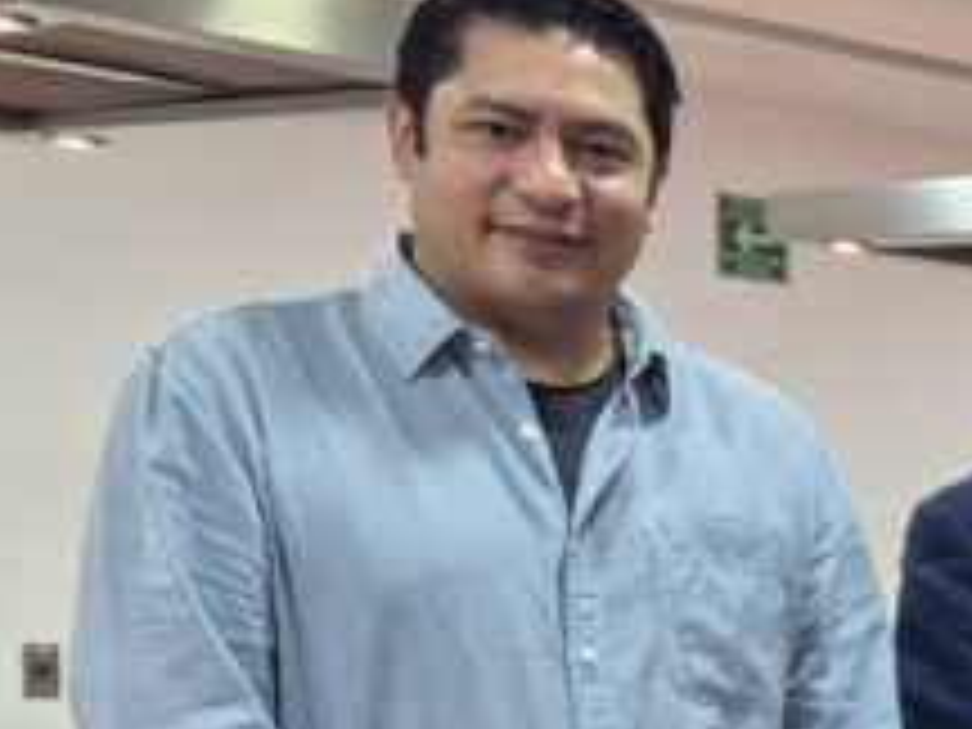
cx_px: 2002
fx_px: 3061
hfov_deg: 14.6
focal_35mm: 109
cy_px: 990
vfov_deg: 13.1
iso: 200
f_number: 1.8
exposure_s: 1/55
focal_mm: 5.4
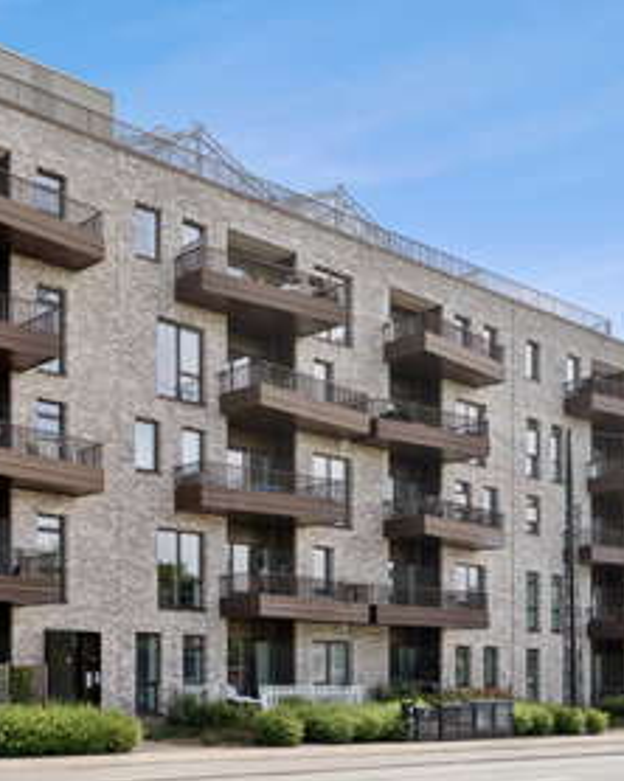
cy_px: 390
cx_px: 205
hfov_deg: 33.8
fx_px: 1017
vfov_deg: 42.0
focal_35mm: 44
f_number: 6.3
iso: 200
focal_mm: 31
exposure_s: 1/1600
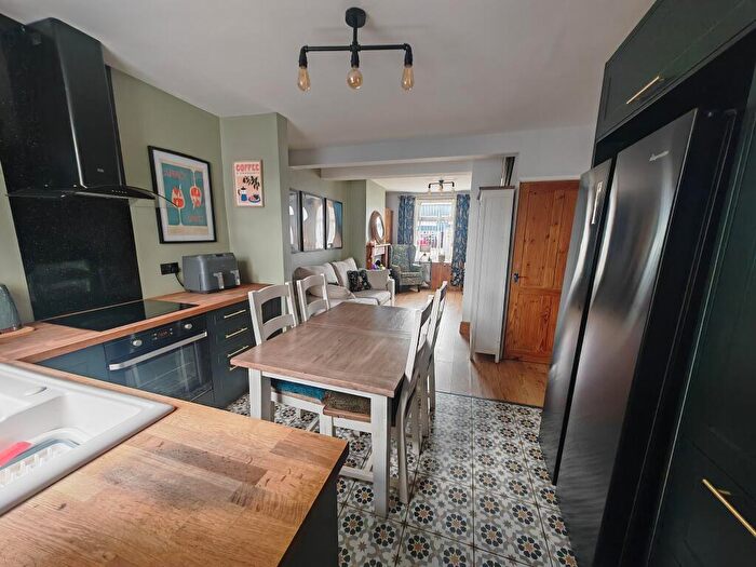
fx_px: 284
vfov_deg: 89.9
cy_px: 284
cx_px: 378
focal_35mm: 13
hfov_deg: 106.2
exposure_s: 1/33
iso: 250
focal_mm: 1.82
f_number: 2
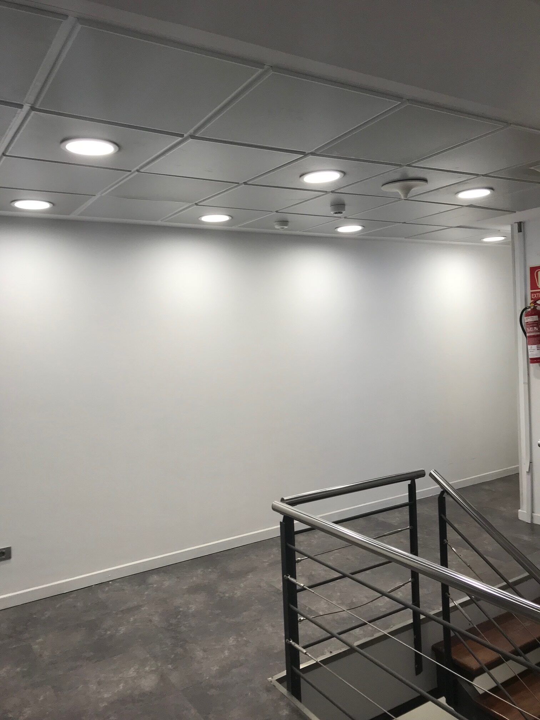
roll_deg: +3.0
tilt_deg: -2.9
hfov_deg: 49.7
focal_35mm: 28
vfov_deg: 63.4
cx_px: 270
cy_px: 360
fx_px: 582
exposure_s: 1/100
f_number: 1.8
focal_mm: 3.99
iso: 32
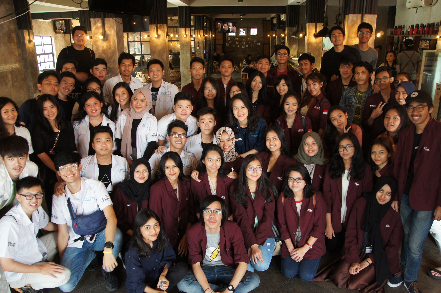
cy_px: 146
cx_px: 220
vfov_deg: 47.9
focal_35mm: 27
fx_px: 331
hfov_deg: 67.4
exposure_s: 1/30
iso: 800
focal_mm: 18
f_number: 3.5
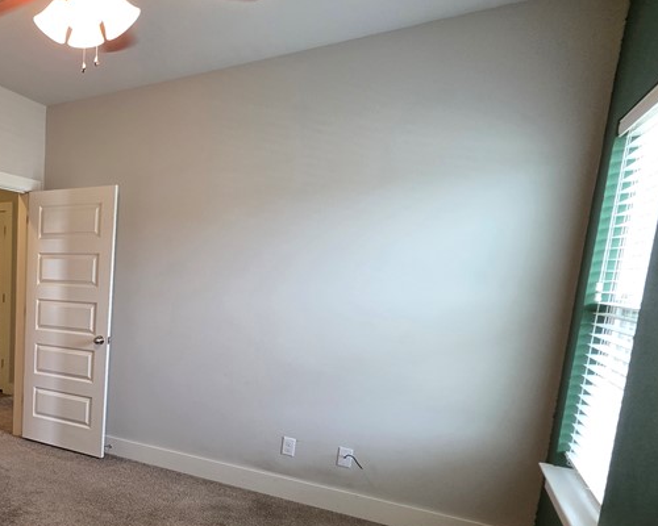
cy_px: 355
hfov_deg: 53.3
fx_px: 506
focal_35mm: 26
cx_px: 12
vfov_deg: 53.7
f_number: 1.9
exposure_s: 1/120
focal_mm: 2.2
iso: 250
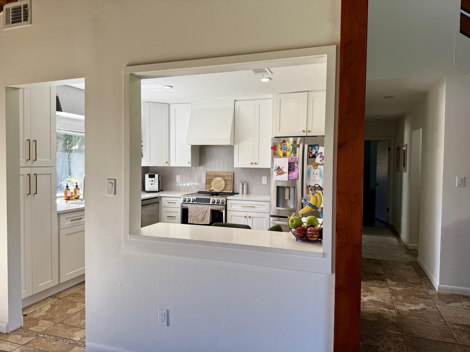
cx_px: 235
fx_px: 326
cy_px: 176
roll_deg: -1.4
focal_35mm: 24
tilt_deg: -2.2
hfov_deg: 71.6
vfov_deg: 56.8
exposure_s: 1/170
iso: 64
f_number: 1.78
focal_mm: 6.76
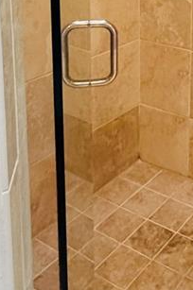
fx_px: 459
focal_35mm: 57
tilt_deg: -10.5
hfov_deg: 21.1
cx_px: 263
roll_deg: -1.8
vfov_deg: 31.3
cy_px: -27
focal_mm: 2.22
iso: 500
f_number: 2.2
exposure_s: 1/60
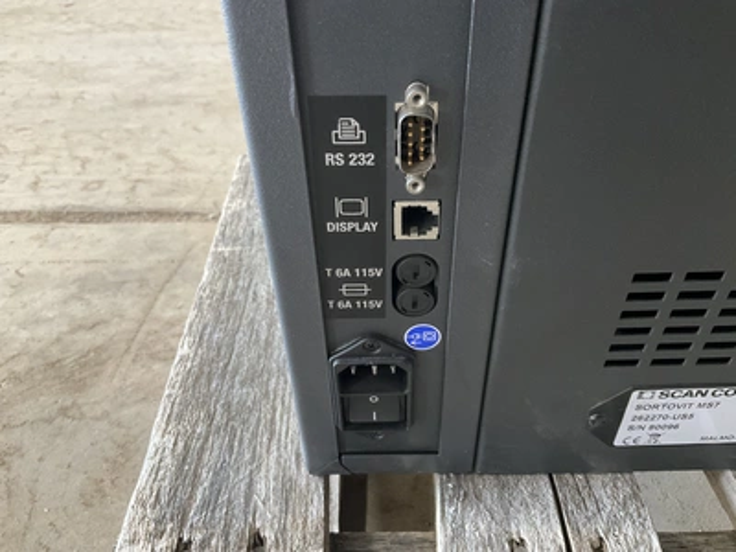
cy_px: 276
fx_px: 617
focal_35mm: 29
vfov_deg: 48.2
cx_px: 368
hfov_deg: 61.7
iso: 160
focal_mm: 3
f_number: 1.8
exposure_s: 1/60
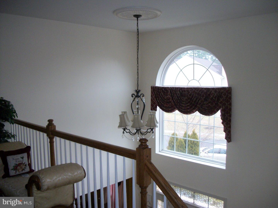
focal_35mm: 32
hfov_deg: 56.8
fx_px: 257
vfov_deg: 44.2
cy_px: 104
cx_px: 139
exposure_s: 1/50
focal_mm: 5.7
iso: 160
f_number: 2.9
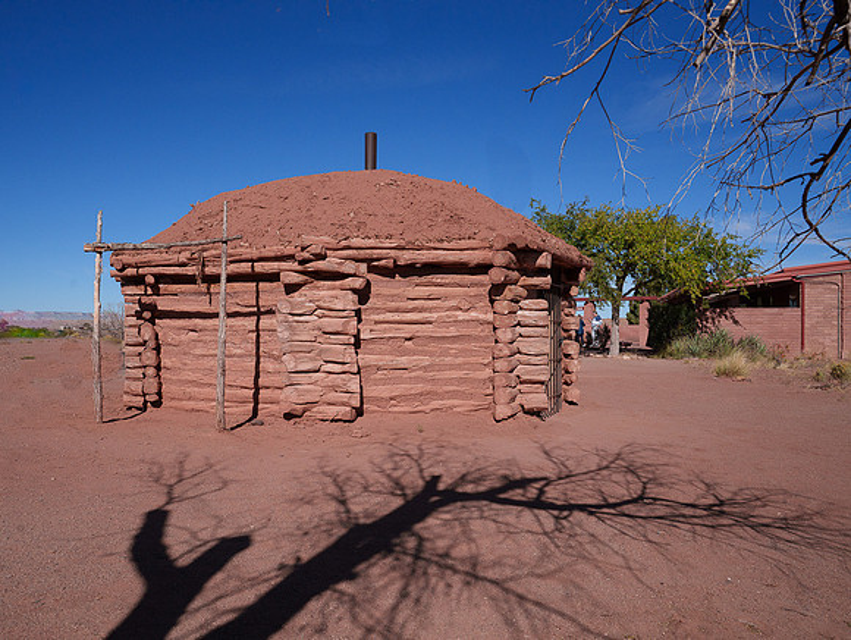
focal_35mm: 30
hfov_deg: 59.2
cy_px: 320
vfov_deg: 46.4
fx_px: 746
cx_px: 372
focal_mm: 28
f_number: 10
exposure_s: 1/2500
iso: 800
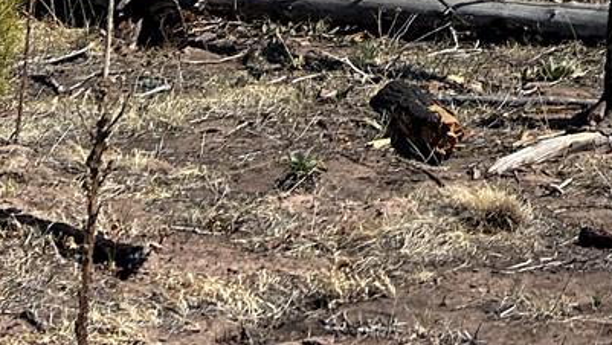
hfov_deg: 16.8
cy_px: -547
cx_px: 975
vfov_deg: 9.3
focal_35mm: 113
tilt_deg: +10.4
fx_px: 1835
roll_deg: -1.1
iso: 50
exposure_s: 1/4115
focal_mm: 5.7
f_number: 1.5
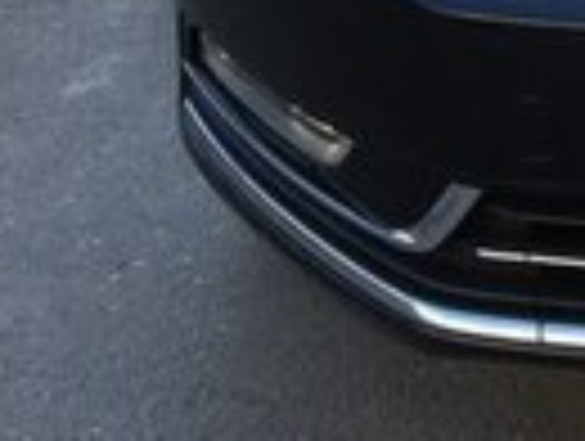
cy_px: -556
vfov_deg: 9.2
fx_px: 2489
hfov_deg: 12.4
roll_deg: +0.9
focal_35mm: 147
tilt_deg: -9.9
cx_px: 994
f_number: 2.2
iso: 25
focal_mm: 4.15
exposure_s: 1/159
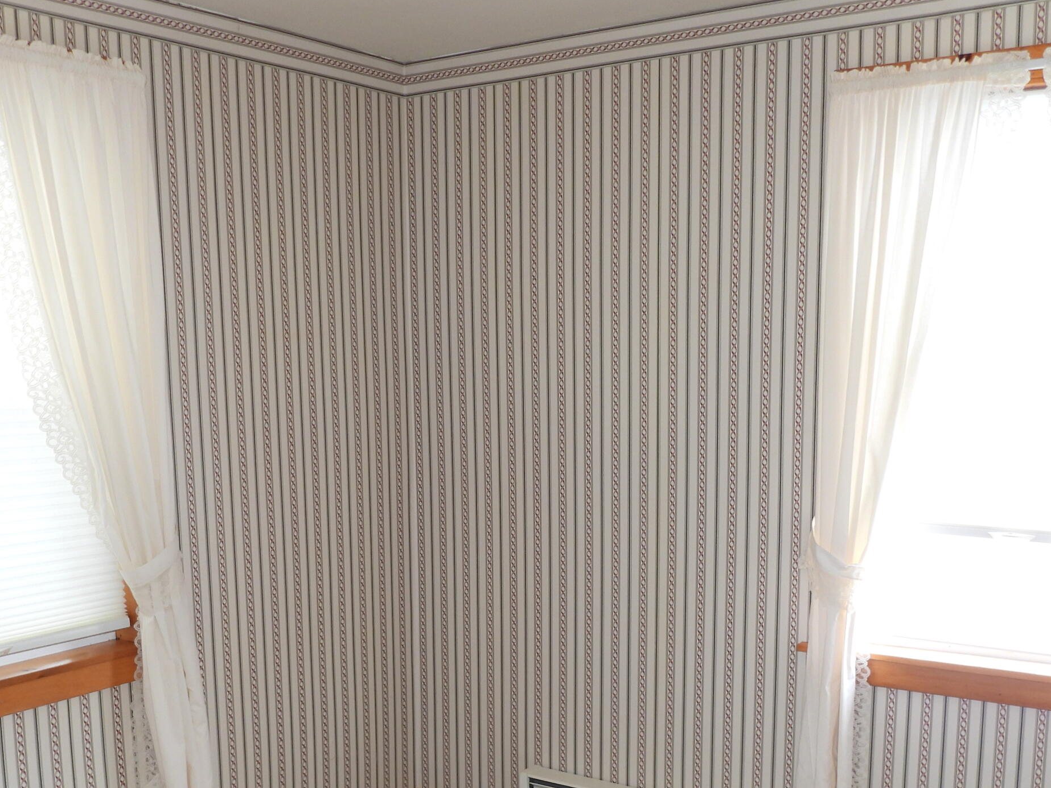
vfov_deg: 36.1
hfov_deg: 47.9
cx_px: 516
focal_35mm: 39
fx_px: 1184
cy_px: 581
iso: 110
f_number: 2.8
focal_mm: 4.3
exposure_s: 1/30
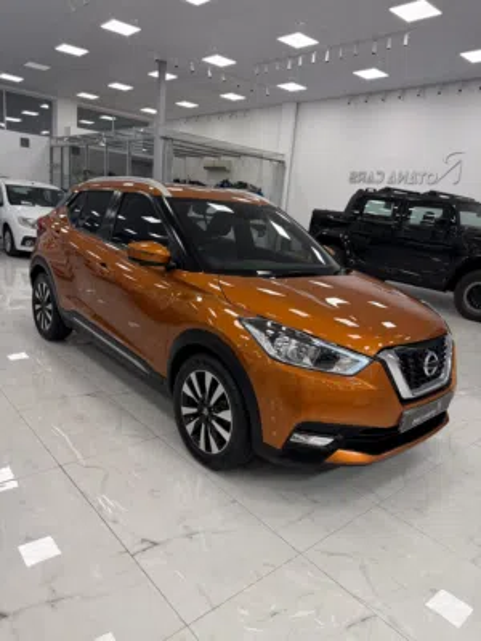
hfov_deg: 56.8
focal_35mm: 24
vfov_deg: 71.6
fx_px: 445
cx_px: 240
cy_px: 320
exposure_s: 1/100
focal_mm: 6.76
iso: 250
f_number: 1.78
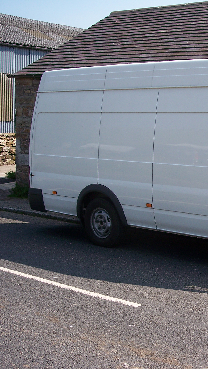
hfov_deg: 19.9
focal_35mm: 57
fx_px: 559
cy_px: 185
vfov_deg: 36.6
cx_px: 244
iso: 100
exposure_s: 1/500
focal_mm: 8
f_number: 4
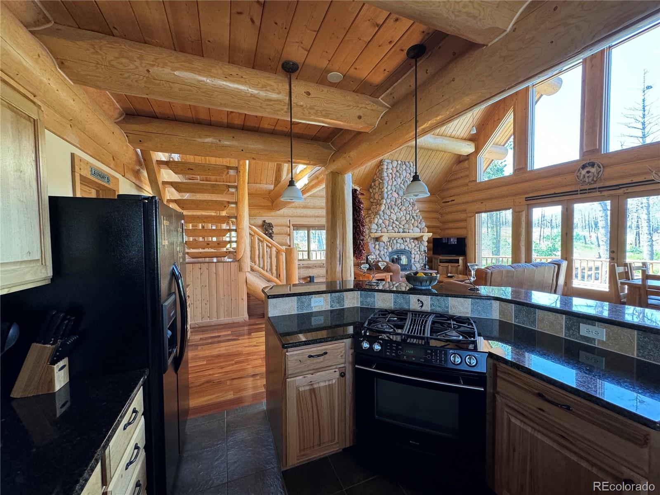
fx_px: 267
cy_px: 248
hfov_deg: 102.1
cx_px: 330
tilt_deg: -2.9
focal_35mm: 14
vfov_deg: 85.7
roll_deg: +0.1
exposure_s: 1/99
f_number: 2.2
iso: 250
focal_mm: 2.22
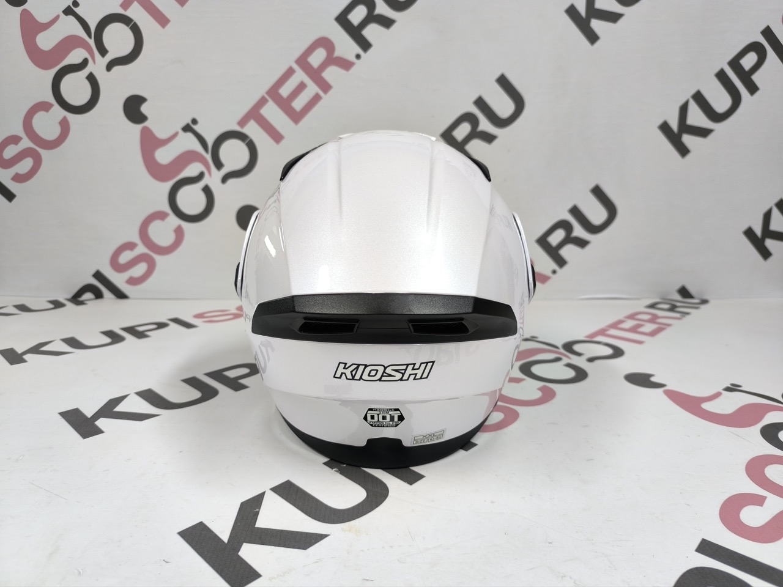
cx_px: 392
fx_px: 520
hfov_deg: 73.9
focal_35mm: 23
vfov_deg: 58.9
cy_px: 294
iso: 500
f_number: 1.65
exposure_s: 1/50
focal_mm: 6.14
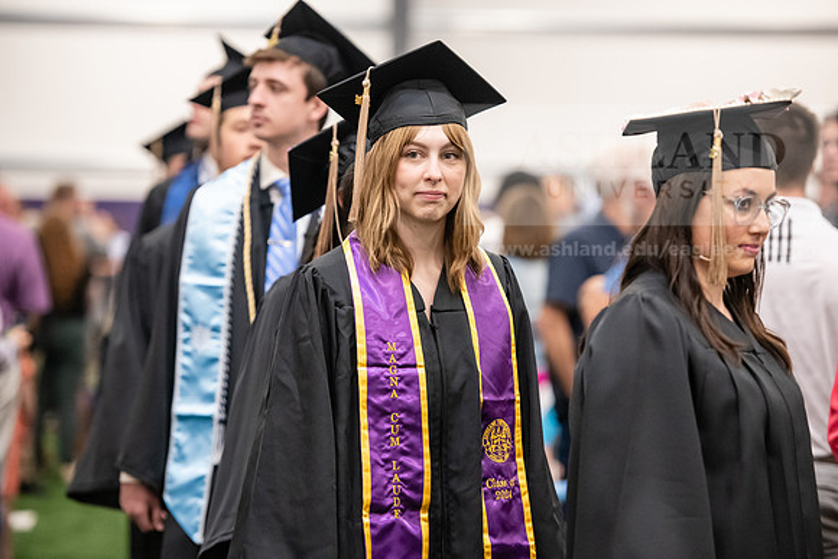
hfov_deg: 14.7
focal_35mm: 140
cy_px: 280
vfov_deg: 9.8
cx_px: 419
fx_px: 3259
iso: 3200
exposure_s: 1/200
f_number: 3.2
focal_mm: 140
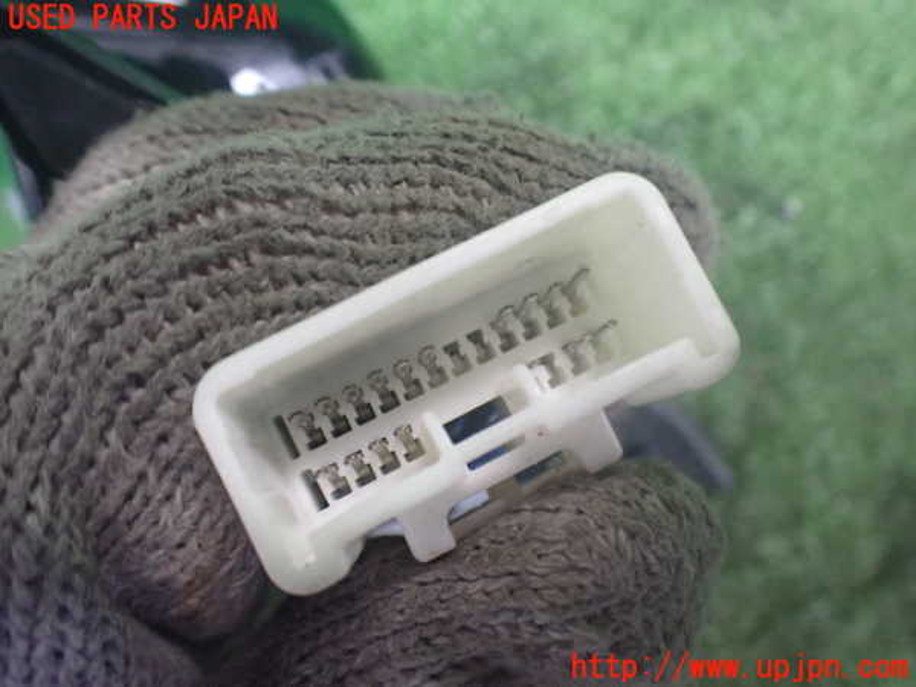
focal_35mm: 30
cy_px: 344
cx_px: 458
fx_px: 794
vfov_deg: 46.8
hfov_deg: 60.0
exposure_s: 1/100
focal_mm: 5.4
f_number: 2.3
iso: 800
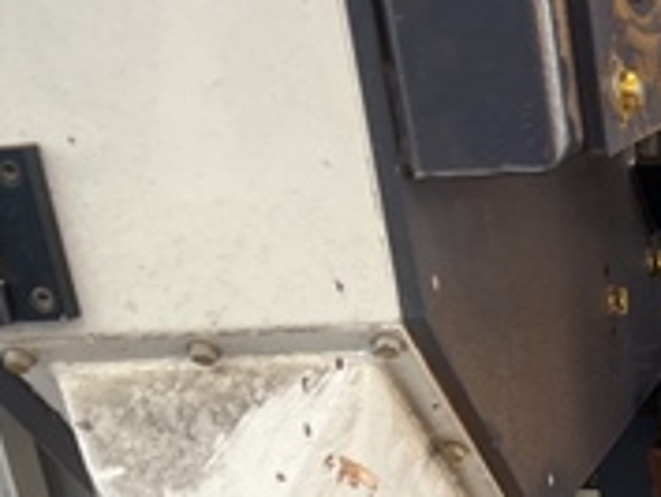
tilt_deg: -24.9
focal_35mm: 94
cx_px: 993
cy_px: 792
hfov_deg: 18.5
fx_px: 1796
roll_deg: +3.7
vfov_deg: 14.5
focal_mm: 5.1
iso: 40
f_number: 1.6
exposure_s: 1/122
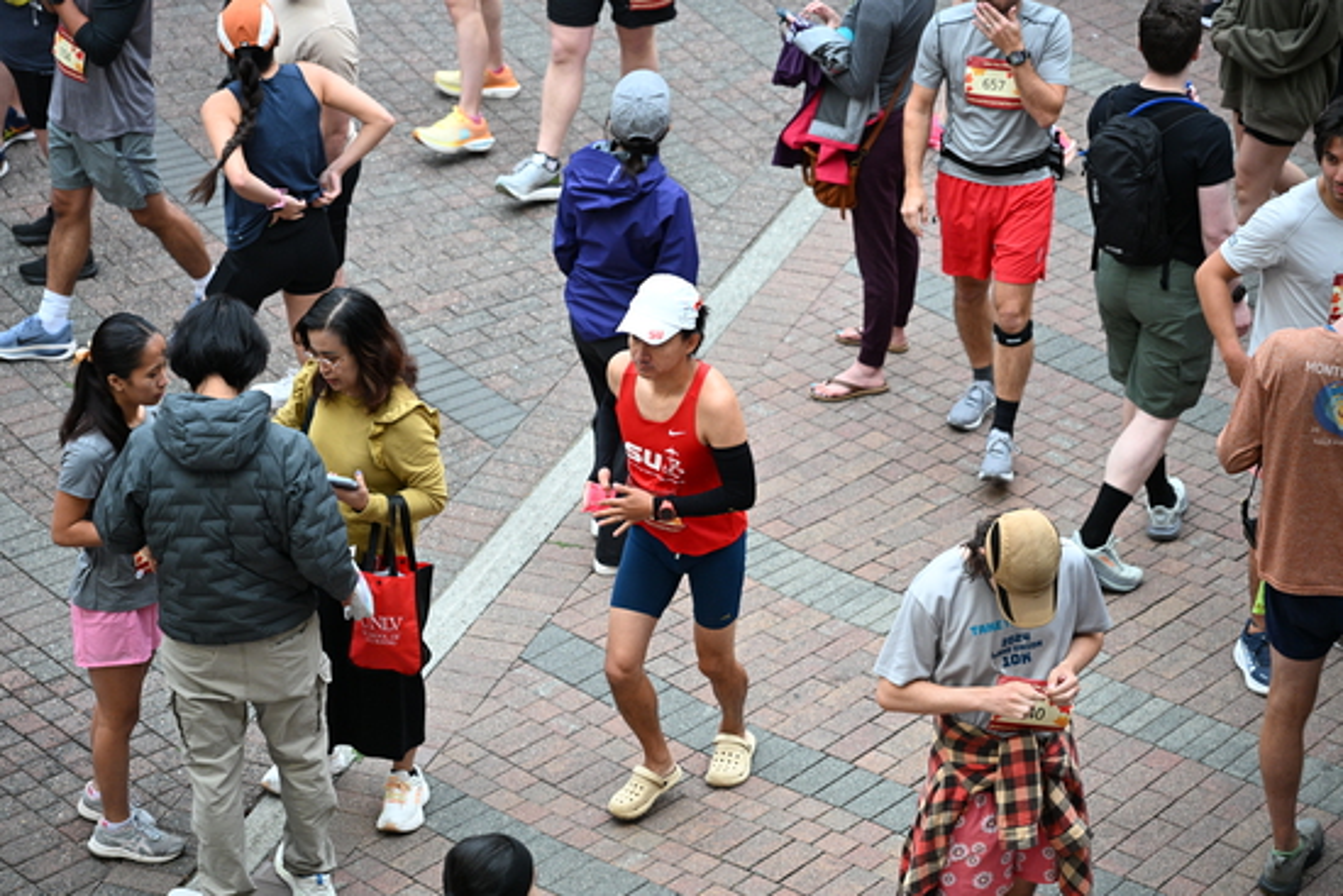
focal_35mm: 120
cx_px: 672
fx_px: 4478
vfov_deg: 11.4
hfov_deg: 17.1
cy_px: 448
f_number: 4
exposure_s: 1/400
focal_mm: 120
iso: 2000
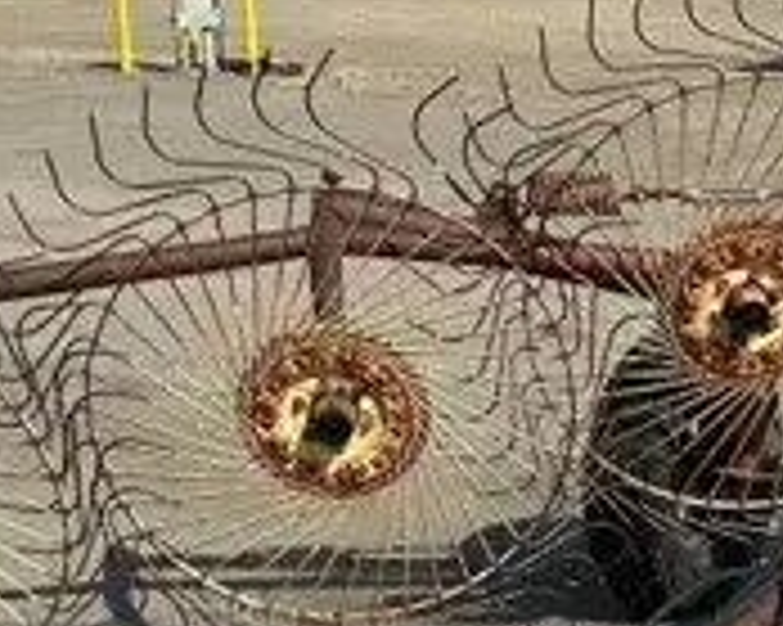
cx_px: 590
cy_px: 694
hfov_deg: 22.0
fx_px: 1992
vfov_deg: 17.2
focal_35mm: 86
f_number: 1.78
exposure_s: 1/5263
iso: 80
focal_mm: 6.86
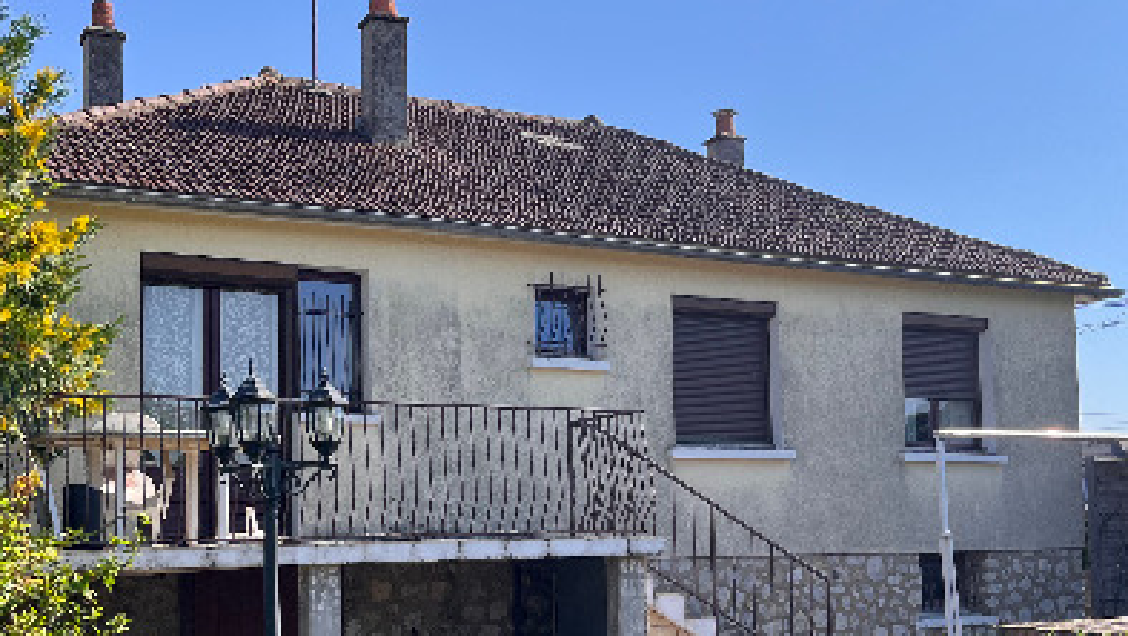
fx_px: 1376
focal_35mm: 46
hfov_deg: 44.6
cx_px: 561
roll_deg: +0.9
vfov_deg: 25.8
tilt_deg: +3.6
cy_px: 433
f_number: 1.6
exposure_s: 1/3135
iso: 50
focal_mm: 5.1
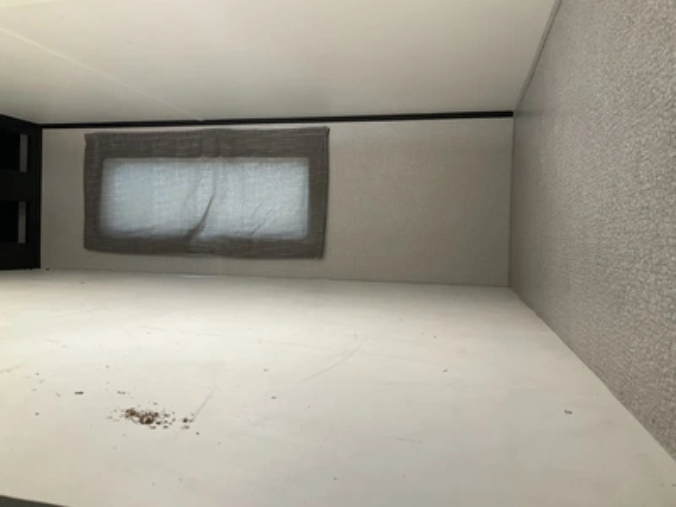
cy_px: 254
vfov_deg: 48.2
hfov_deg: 61.7
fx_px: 566
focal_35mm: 29
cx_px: 338
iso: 80
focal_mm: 3
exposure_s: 1/60
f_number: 1.8
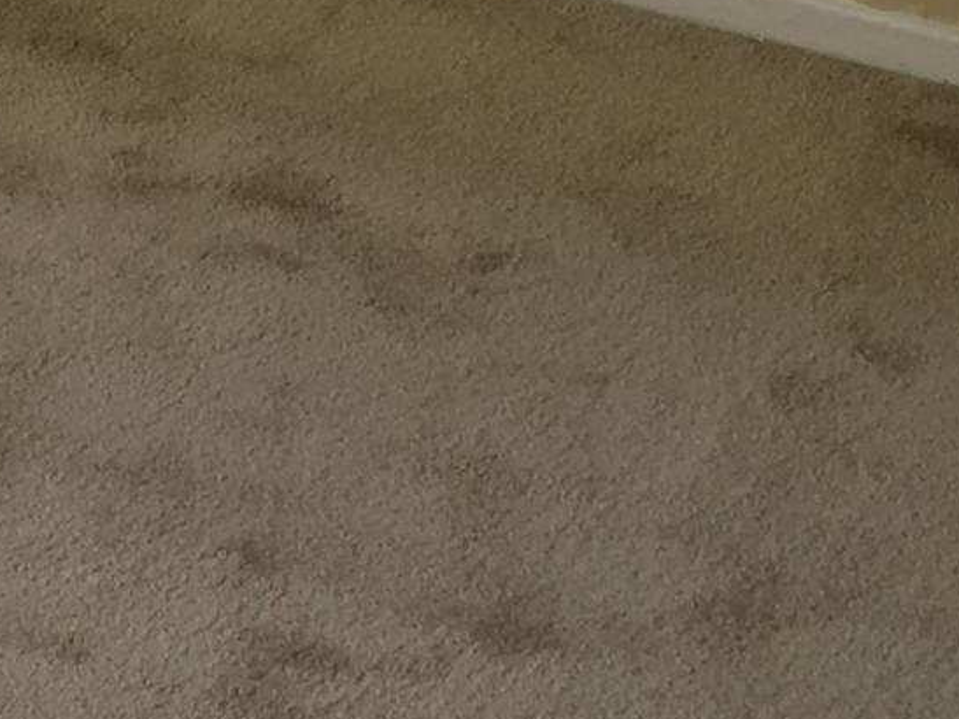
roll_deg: +1.1
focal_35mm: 159
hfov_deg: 12.0
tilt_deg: -19.2
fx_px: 4404
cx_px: -370
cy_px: -551
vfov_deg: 9.0
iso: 25
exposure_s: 1/40
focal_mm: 4.15
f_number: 2.2
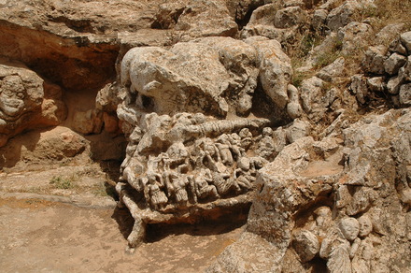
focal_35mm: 33
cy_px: 136
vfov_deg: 39.9
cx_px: 206
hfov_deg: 57.3
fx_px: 376
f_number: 7.1
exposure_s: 1/800
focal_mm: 22
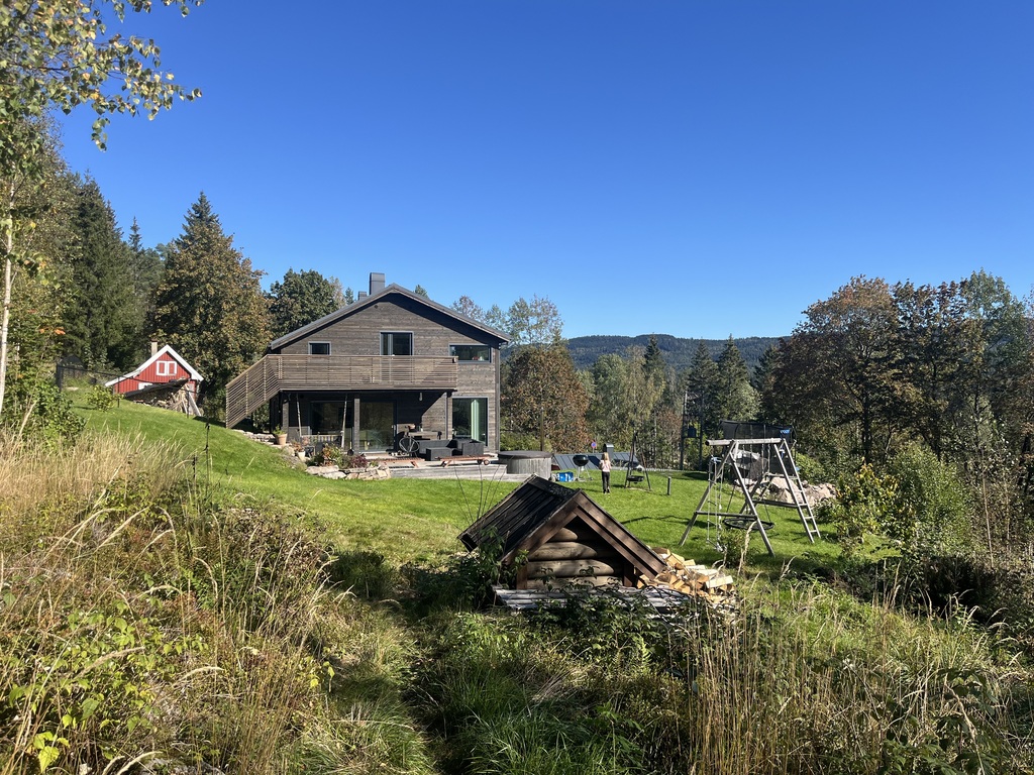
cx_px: 517
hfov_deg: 67.3
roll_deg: +0.7
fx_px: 777
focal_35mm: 26
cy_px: 388
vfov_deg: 53.1
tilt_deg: -0.1
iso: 50
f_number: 1.6
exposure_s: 1/2309
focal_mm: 5.1
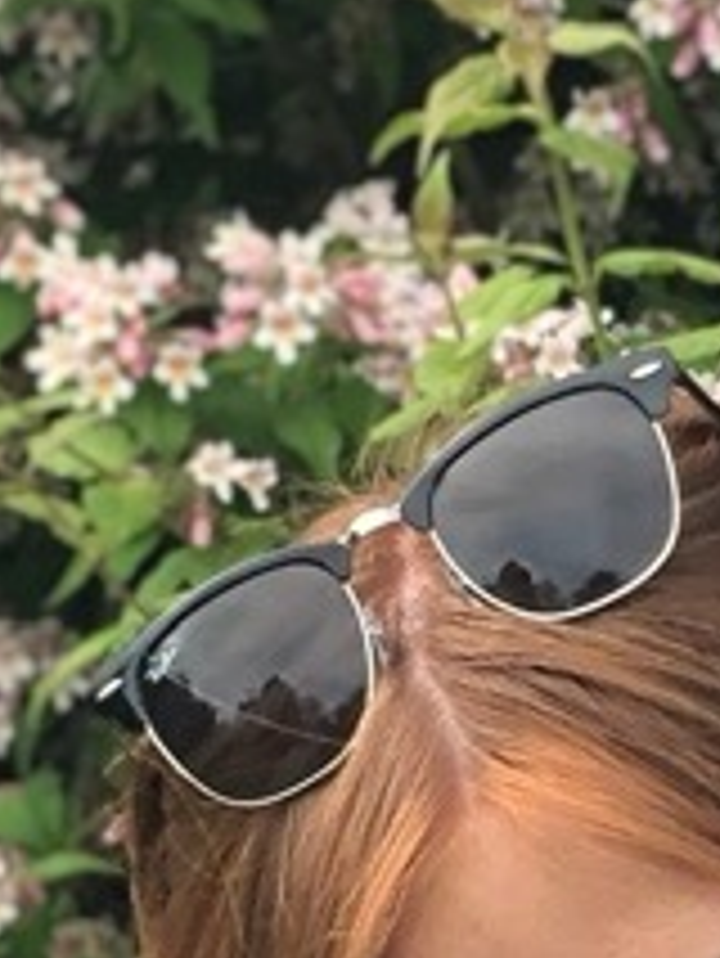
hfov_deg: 4.3
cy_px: 2685
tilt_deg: -12.2
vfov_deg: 5.5
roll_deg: -0.6
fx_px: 9475
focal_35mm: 342
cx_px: 1022
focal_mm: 6
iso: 16
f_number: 2.4
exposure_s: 1/333
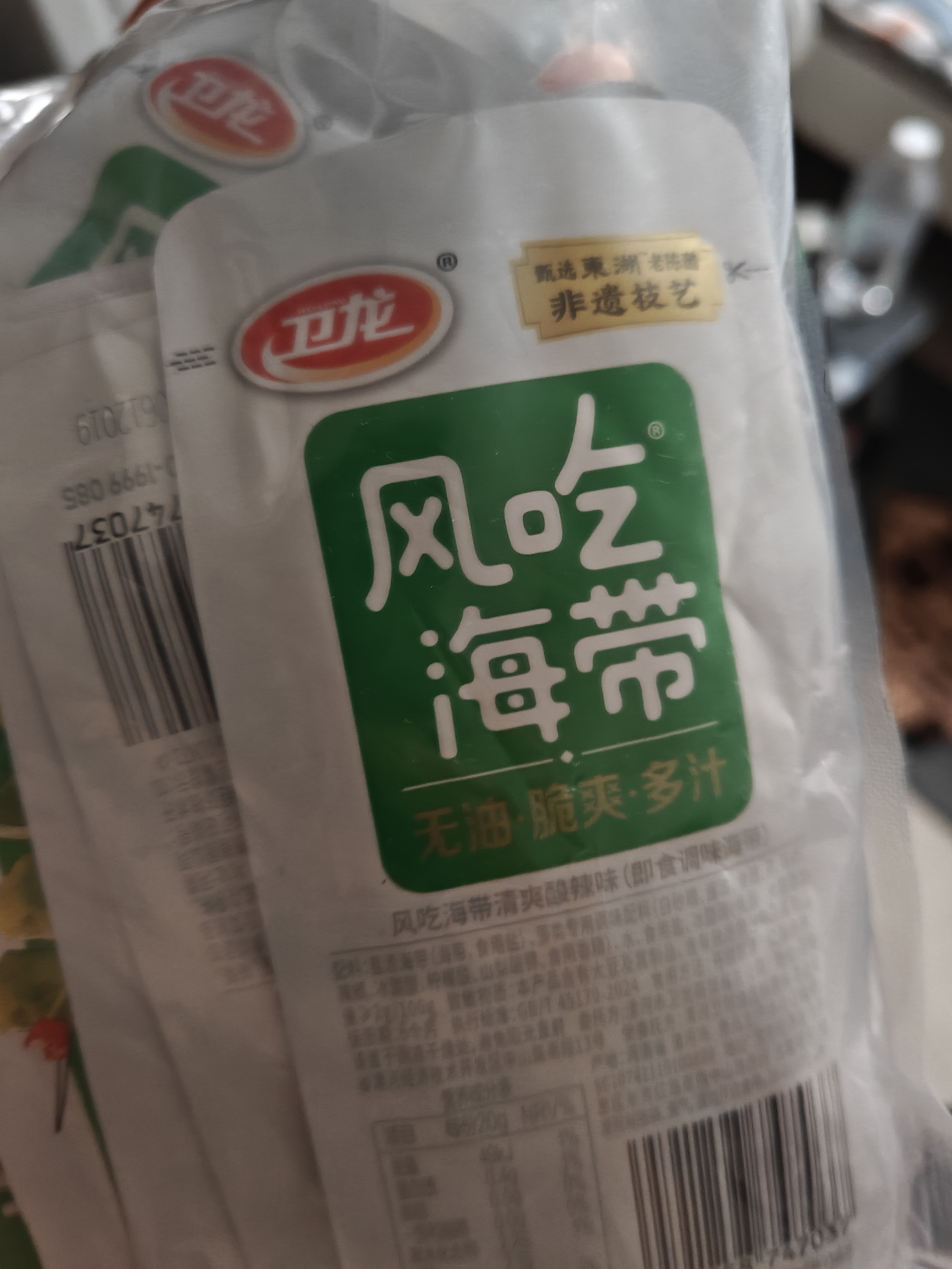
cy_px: 634
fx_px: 880
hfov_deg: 56.8
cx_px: 476
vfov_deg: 71.6
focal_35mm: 24
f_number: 1.8
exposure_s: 1/20
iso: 2000
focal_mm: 5.59
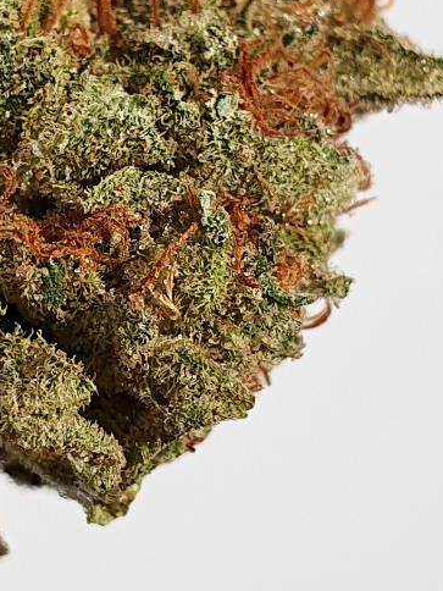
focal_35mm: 43
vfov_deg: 43.8
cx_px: 111
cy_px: 278
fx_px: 734
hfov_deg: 32.9
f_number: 2.4
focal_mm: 4.3
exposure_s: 1/1308
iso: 50
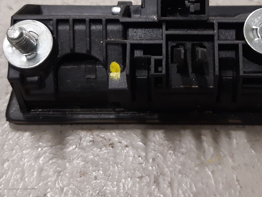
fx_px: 416
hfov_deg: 34.7
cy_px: 46
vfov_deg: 26.2
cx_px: 166
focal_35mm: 55
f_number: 1.7
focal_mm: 3.93
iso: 160
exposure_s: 1/50
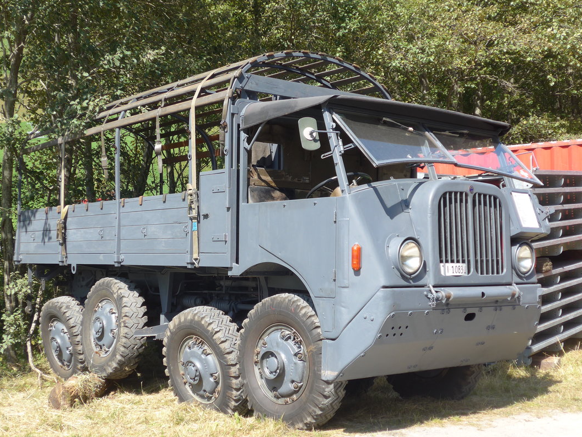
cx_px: 272
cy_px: 222
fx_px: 841
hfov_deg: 38.2
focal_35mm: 50
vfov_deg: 29.1
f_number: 2.8
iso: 80
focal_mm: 9
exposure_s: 1/500
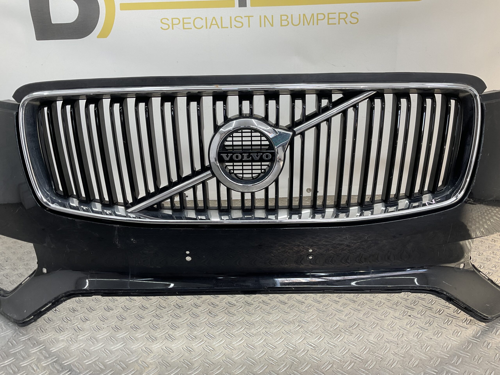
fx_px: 419
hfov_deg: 61.7
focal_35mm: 29
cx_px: 250
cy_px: 188
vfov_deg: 48.2
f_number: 1.8
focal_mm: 3
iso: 20
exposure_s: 1/120
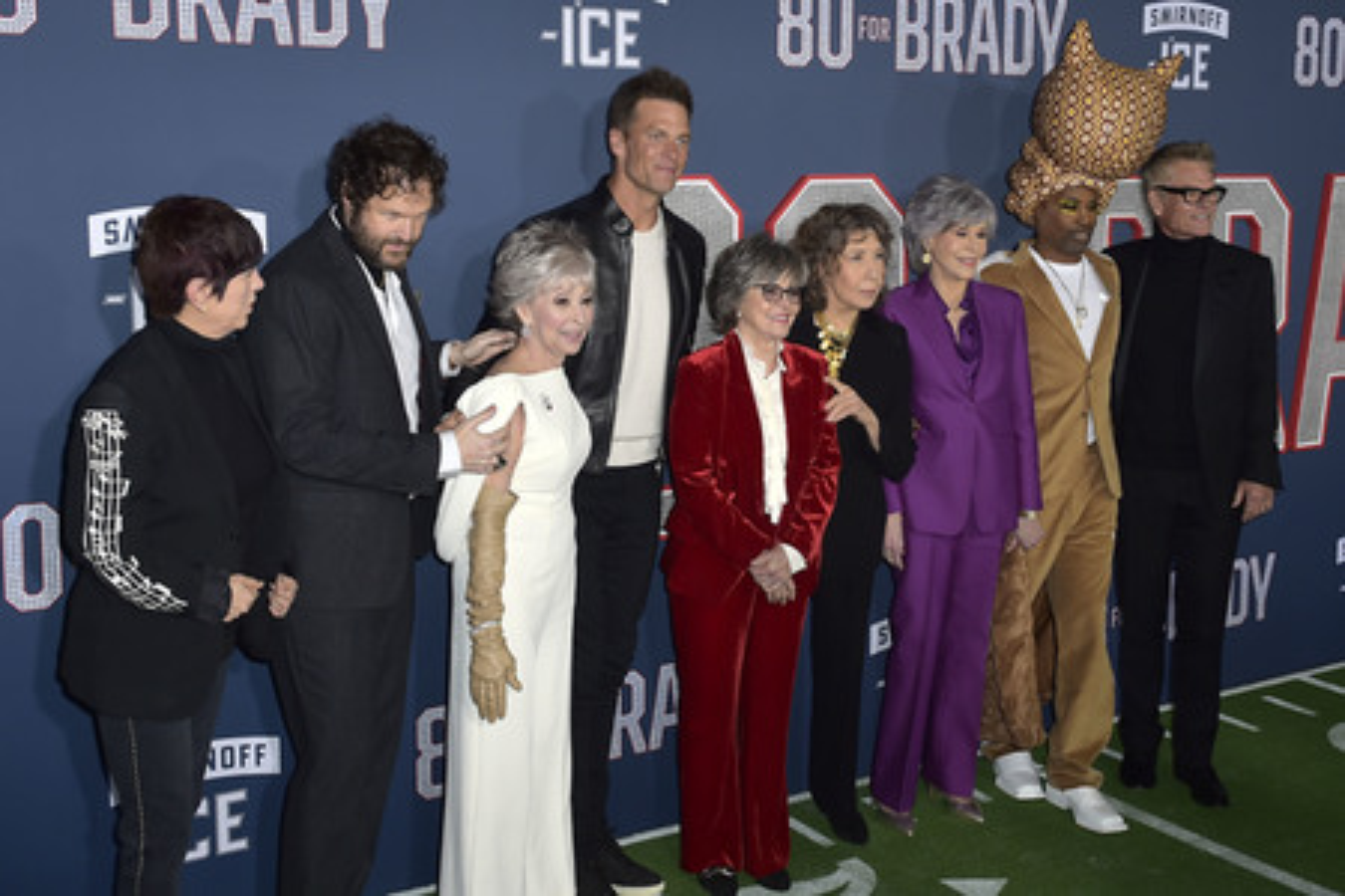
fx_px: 1195
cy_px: 448
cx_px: 672
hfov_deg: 58.7
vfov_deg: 41.1
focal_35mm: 32
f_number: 6.3
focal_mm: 32
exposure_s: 1/250
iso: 400
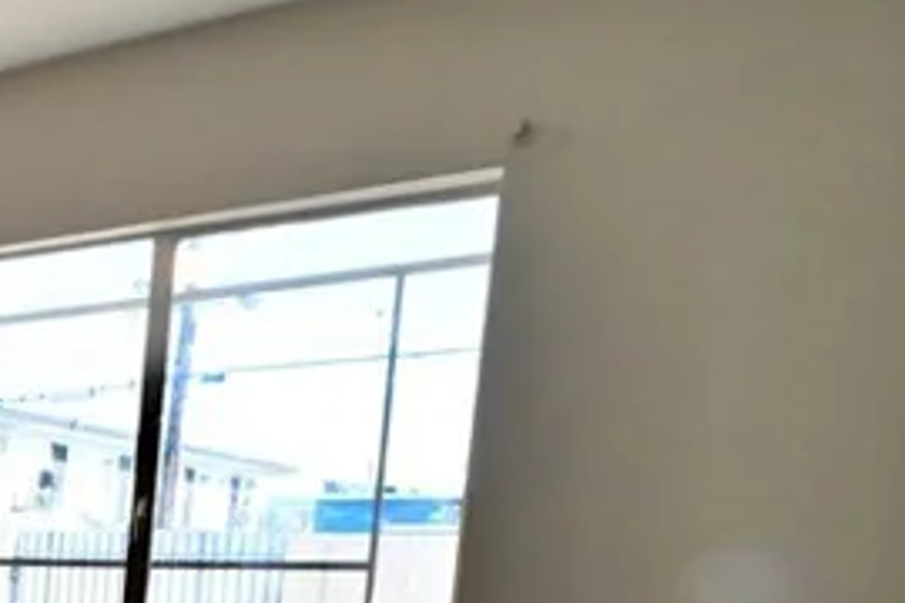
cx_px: -640
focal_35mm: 53
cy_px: 712
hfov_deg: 23.6
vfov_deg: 23.5
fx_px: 1332
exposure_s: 1/60
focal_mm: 14
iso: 12800
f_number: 14
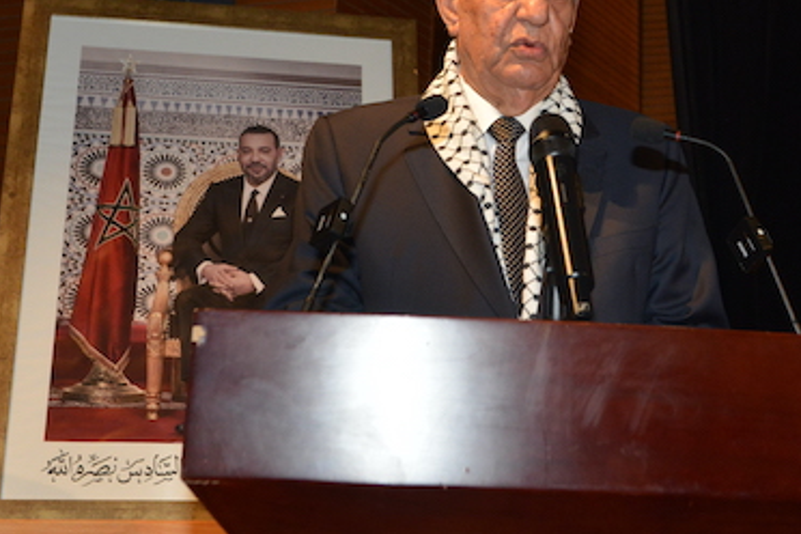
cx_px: 538
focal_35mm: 86
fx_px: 1913
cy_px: 115
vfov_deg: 15.8
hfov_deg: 23.5
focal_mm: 40
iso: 1600
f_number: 5
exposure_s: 1/250
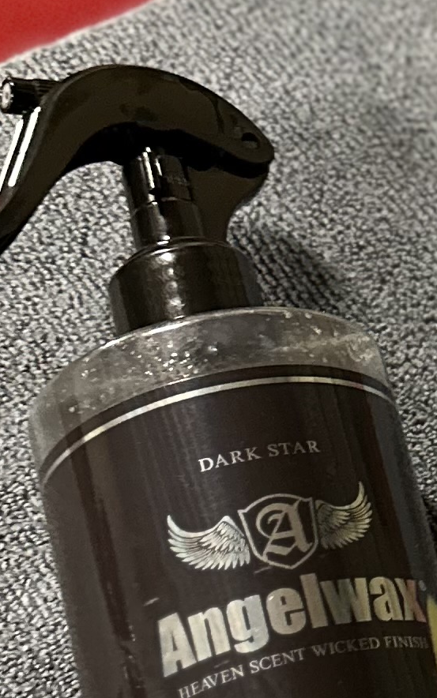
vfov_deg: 18.0
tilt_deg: -56.5
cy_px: 336
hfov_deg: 10.1
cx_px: 1001
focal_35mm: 116
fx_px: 2209
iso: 1000
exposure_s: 1/40
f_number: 1.78
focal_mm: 6.86
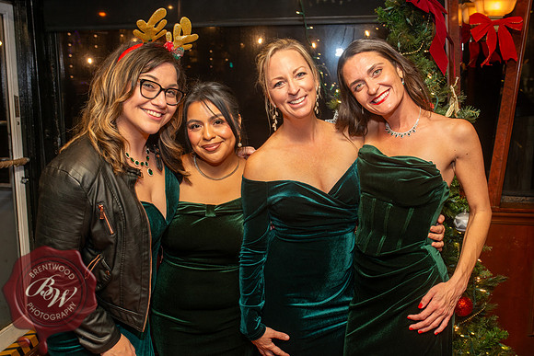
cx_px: 267
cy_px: 178
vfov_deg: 37.9
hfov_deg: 54.4
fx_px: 519
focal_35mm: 35
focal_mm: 35
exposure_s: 1/30
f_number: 5.6
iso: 640
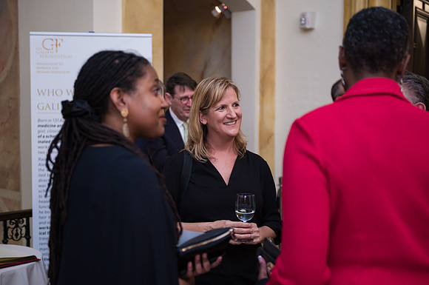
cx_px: 215
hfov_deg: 37.7
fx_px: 628
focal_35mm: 53
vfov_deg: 25.6
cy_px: 143
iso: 1600
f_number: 3.2
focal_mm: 52
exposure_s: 1/200
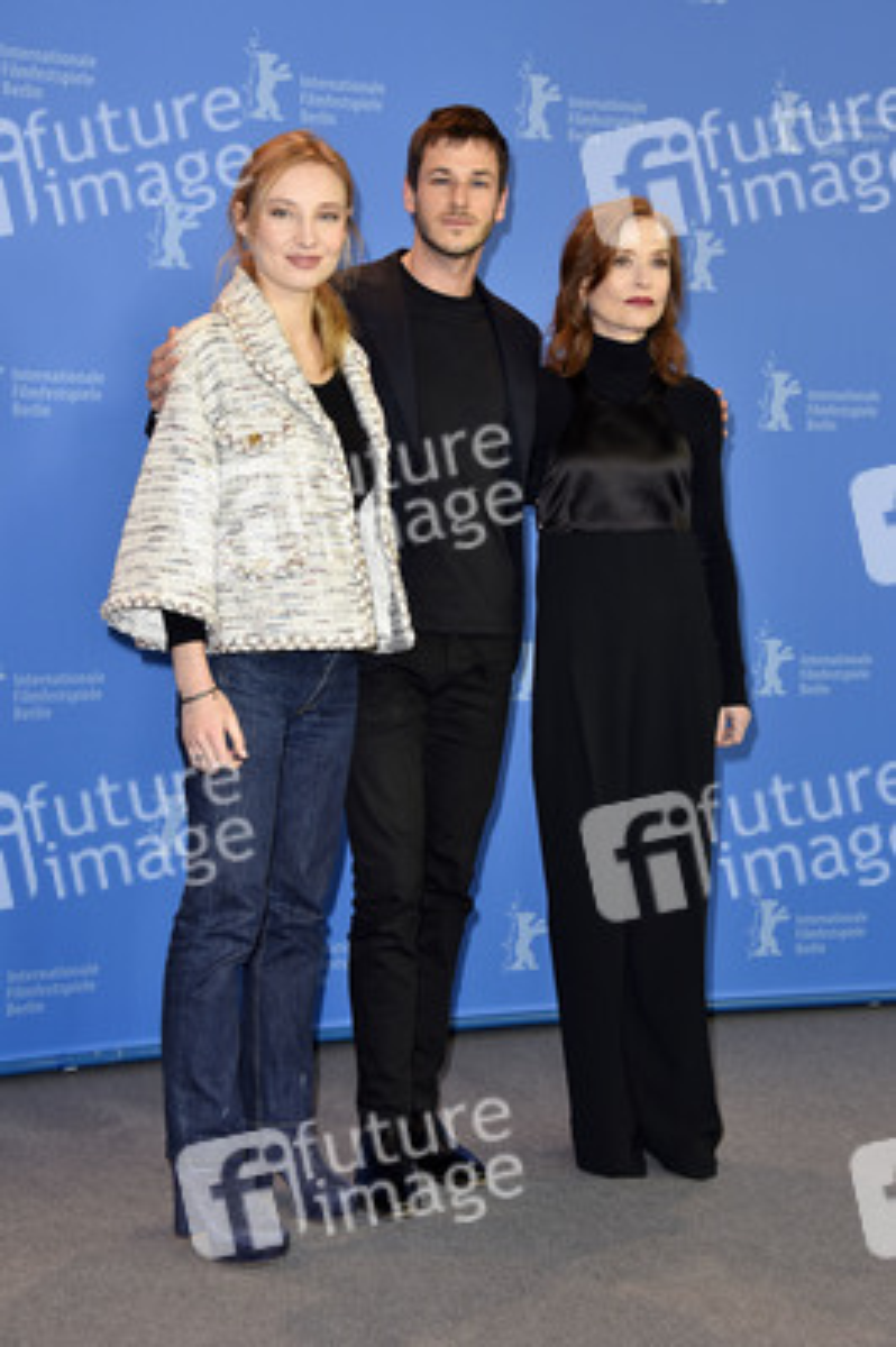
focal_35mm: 58
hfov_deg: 23.3
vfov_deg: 34.5
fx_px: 2169
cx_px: 448
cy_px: 674
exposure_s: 1/125
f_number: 5.6
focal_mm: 58
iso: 640
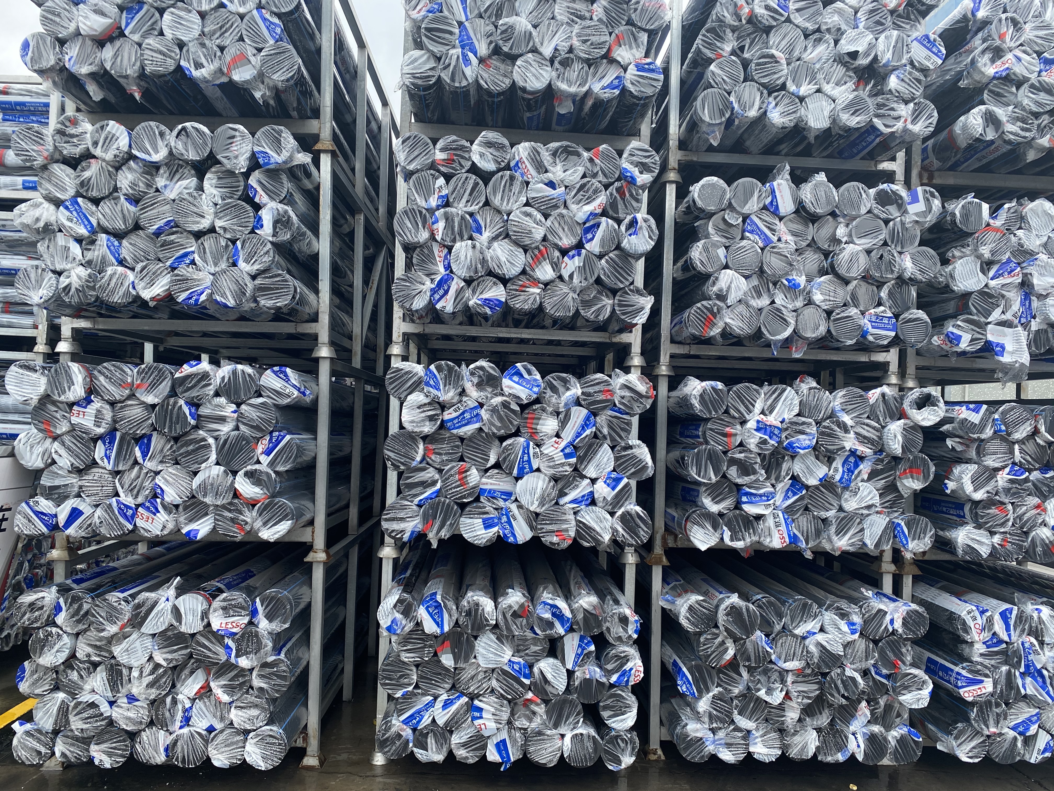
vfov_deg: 53.1
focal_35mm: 26
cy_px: 396
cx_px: 527
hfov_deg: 67.3
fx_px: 792
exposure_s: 1/685
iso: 32
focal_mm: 4.25
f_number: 1.8
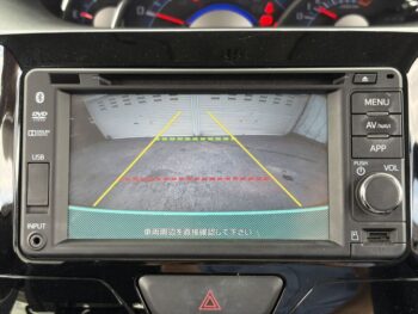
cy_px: 157
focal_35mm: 52
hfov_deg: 36.8
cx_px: 209
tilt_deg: -26.0
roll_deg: +1.1
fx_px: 628
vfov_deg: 28.1
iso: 50
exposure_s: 1/117
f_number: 1.6
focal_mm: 5.96
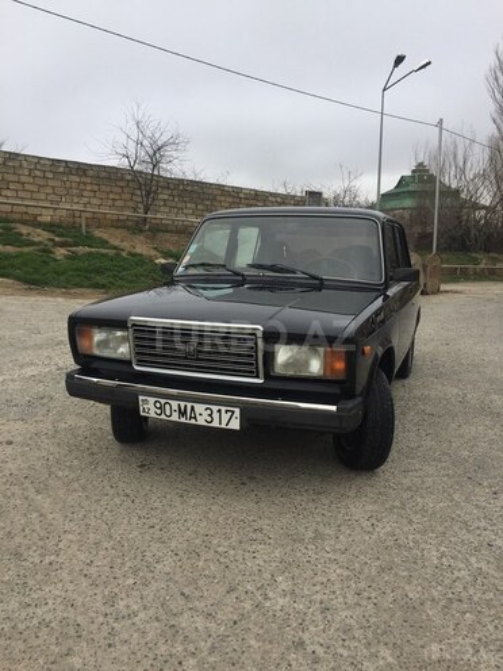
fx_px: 562
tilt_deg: -7.2
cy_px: 336
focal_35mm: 29
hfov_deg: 48.2
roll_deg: +0.4
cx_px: 252
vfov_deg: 61.7
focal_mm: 4.15
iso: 32
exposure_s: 1/573
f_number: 2.2
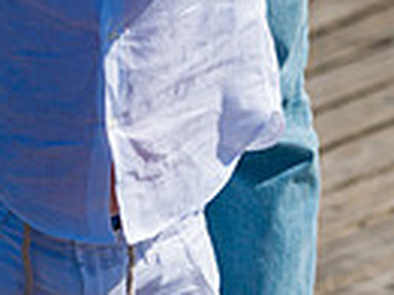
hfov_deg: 6.1
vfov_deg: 4.6
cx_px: 77
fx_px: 3684
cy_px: 141
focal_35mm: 324
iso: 200
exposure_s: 1/6400
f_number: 3.2
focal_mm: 98
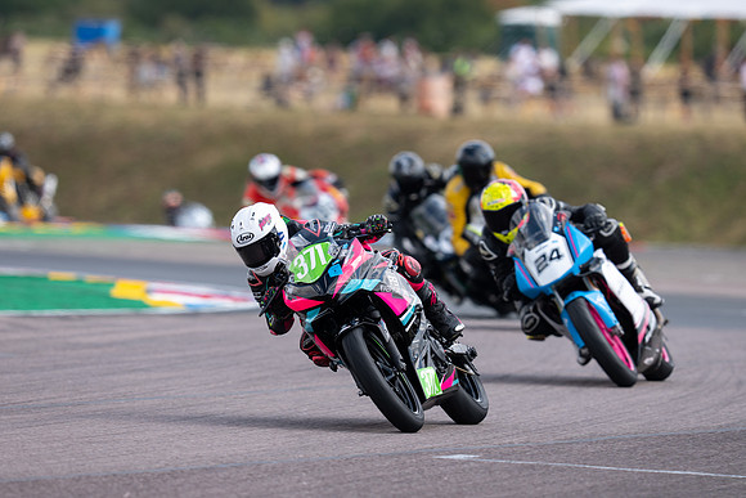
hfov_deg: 4.6
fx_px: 9188
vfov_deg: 3.1
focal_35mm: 443
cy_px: 253
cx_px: 388
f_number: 4
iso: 100
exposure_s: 1/500
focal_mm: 400
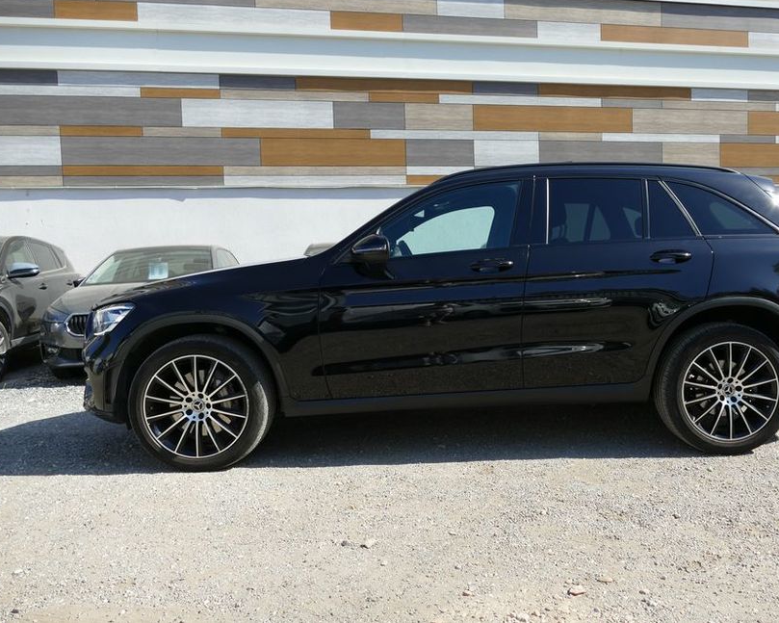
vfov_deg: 50.0
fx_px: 669
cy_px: 303
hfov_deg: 59.9
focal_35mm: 29
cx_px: 468
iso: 125
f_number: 2.8
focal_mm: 9.12
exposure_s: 1/1000
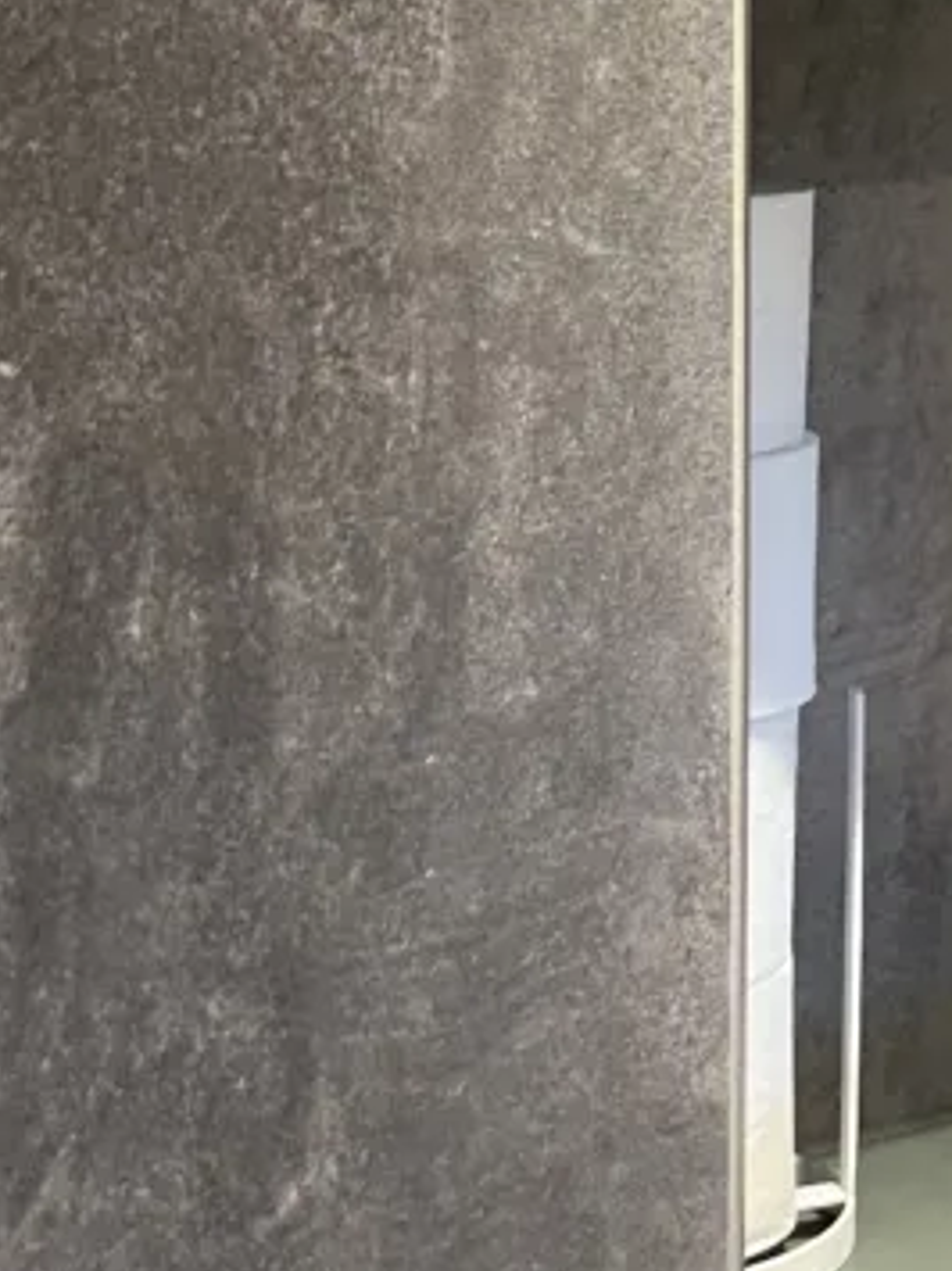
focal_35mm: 88
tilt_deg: +4.0
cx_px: 1550
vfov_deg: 19.9
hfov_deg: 15.2
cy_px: -508
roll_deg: +2.0
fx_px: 3229
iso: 200
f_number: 1.6
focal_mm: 5.1
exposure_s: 1/50
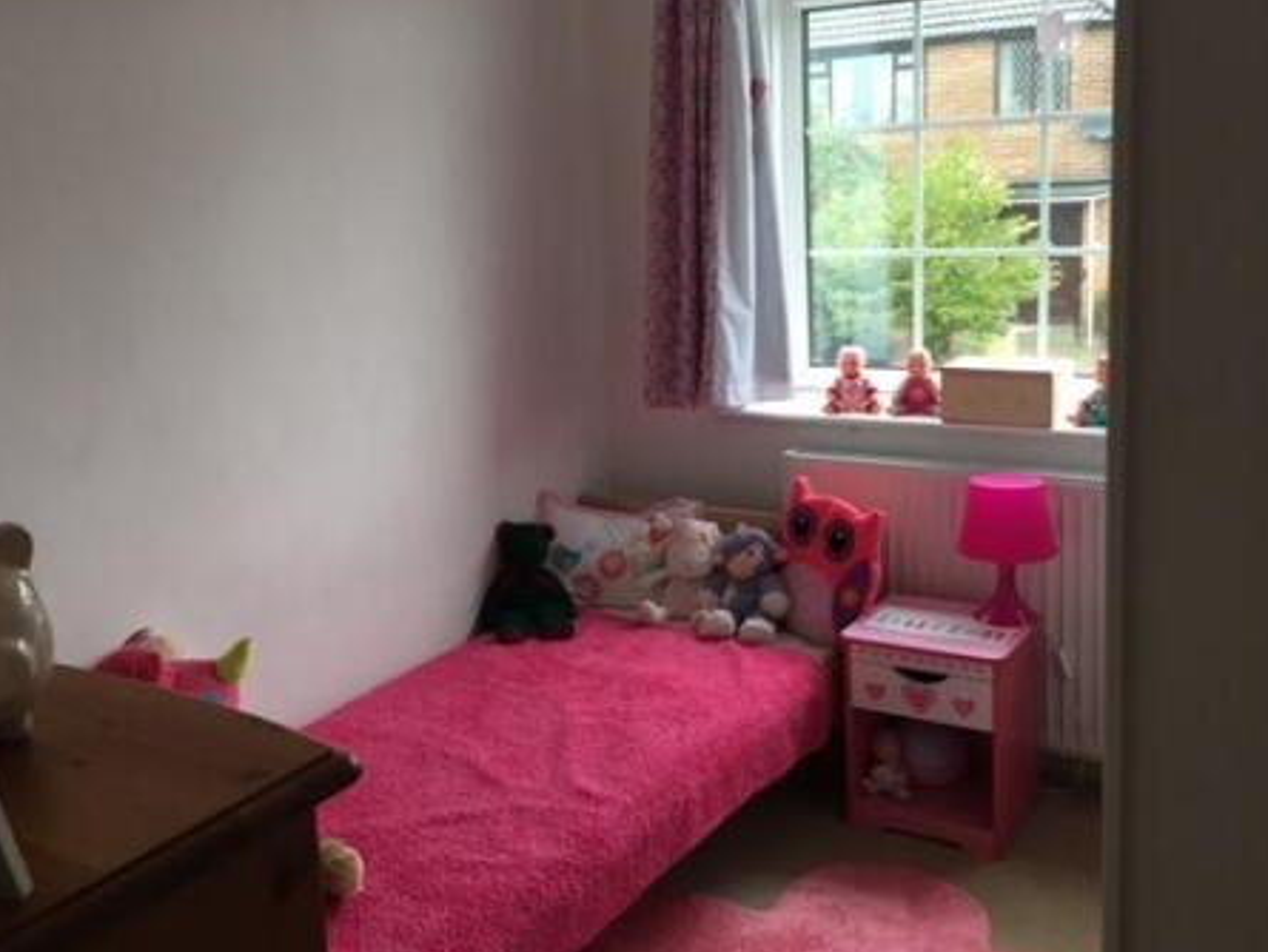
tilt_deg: -9.5
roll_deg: +3.6
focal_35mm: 38
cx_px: 523
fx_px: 1392
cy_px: 412
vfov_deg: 37.7
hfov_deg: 48.7
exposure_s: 1/33
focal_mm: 4.15
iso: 50
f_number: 2.2
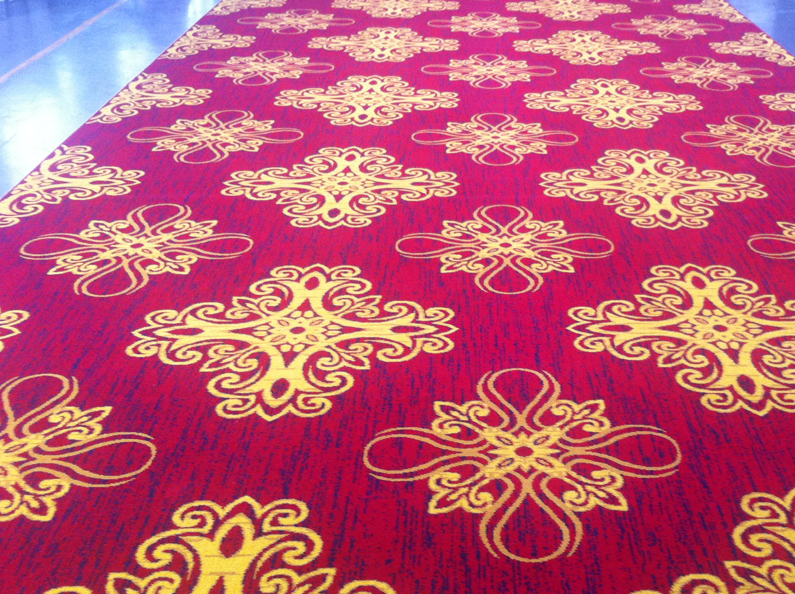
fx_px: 1101
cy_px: 306
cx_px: 539
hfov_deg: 39.2
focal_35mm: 48
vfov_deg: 30.2
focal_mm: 3.85
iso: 125
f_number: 2.8
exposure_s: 1/15
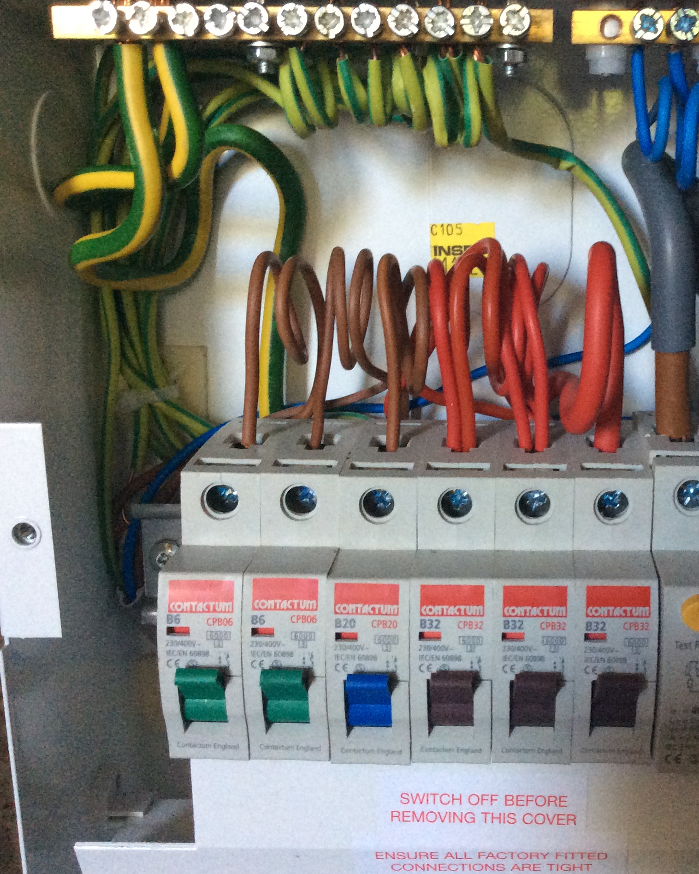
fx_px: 1138
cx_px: 529
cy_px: 437
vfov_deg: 42.0
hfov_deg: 33.4
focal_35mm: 44
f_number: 2.4
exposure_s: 1/24
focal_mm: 3.3
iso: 250
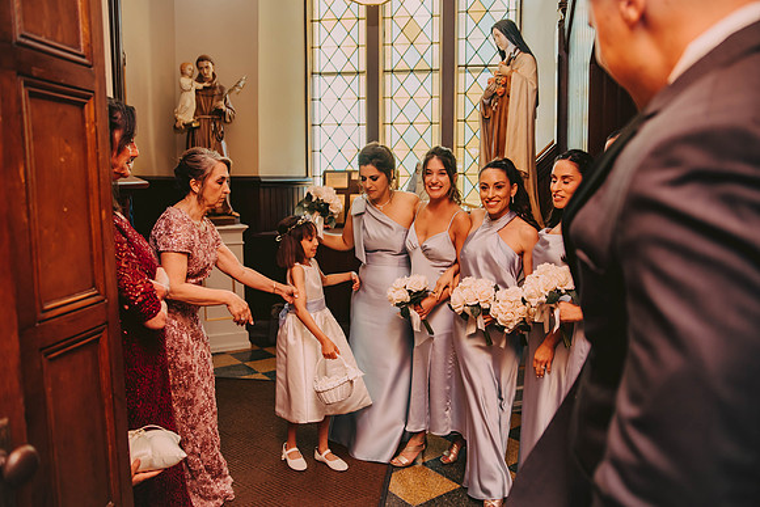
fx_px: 591
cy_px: 254
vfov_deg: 46.4
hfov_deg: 65.5
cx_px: 380
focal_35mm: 28
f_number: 2.8
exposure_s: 1/60
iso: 160
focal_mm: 28
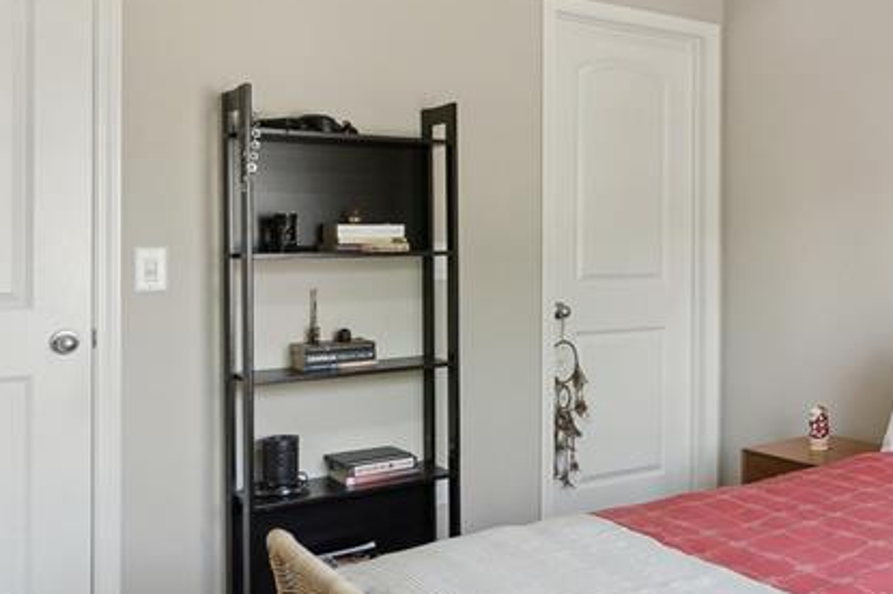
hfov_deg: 48.1
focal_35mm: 37
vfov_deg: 35.9
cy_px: 273
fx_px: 917
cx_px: 751
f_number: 8
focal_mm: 10
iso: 400
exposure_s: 1/20
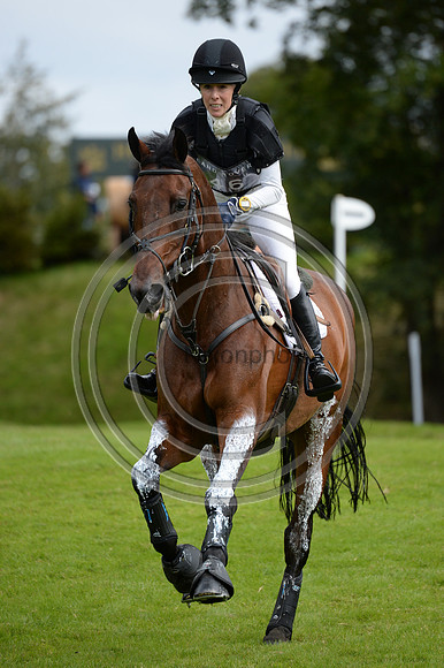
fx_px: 7408
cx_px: 222
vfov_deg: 5.2
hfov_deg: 3.4
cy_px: 334
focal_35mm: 400
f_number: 5.6
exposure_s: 1/1250
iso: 800
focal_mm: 400
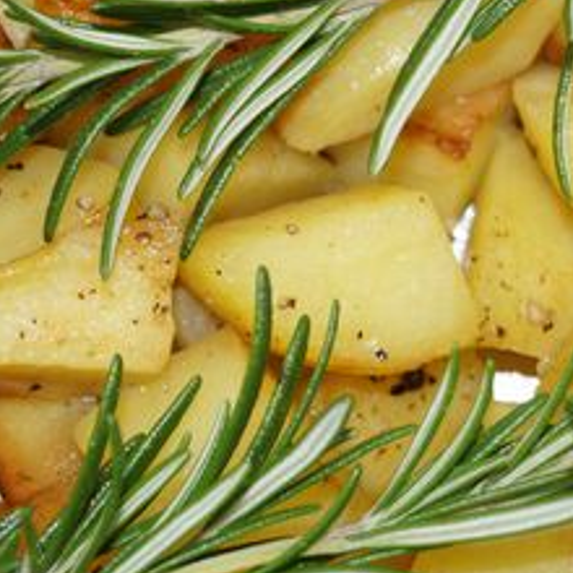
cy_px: 135
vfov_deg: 9.3
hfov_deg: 9.3
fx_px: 3528
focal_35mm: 188
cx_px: 396
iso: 200
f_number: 5.6
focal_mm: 45
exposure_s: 1/160
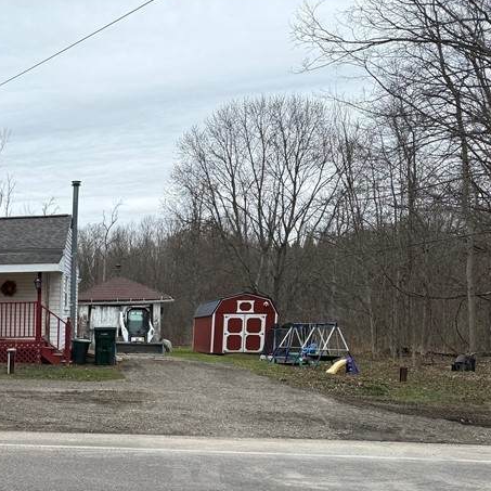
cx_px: -44
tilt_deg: -7.3
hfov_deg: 31.5
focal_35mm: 48
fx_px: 770
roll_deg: -0.5
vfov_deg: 34.1
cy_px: 404
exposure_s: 1/2000
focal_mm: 6.76
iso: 80
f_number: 1.78
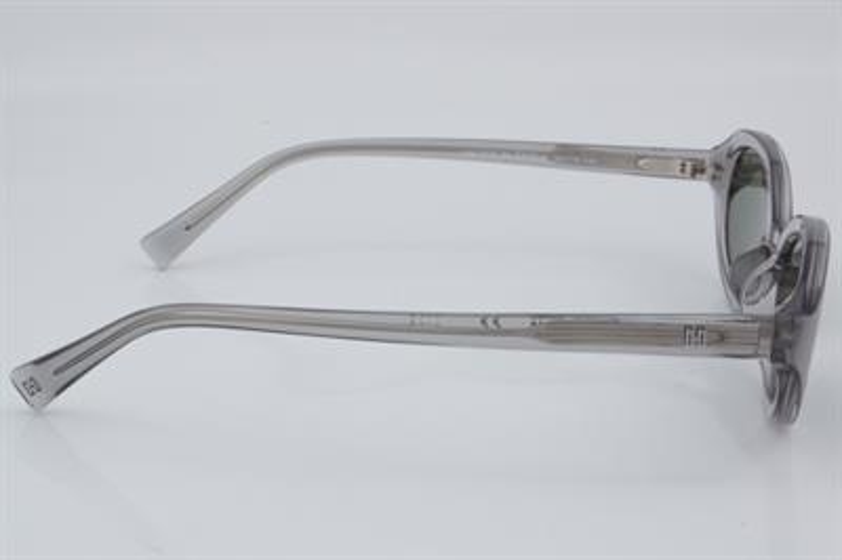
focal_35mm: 75
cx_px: 421
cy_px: 280
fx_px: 1753
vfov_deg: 18.2
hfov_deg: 27.0
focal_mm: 50
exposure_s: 1/3
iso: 100
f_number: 32
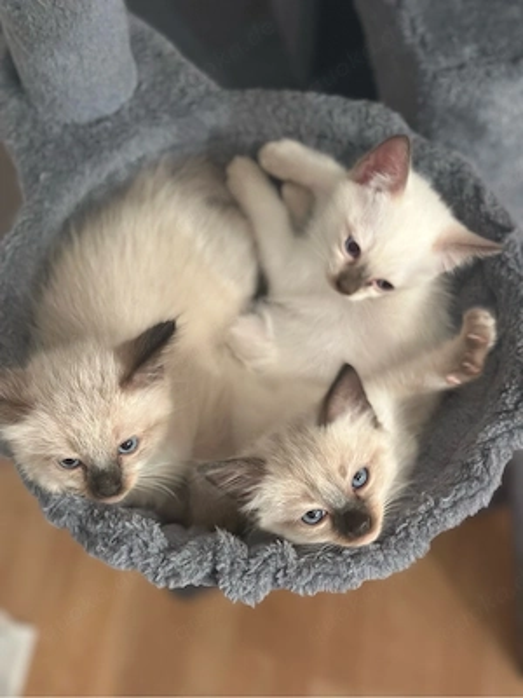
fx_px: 967
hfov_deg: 30.3
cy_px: 349
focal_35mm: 48
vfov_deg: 39.7
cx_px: 262
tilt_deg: -61.6
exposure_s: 1/33
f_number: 1.78
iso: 320
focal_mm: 6.86
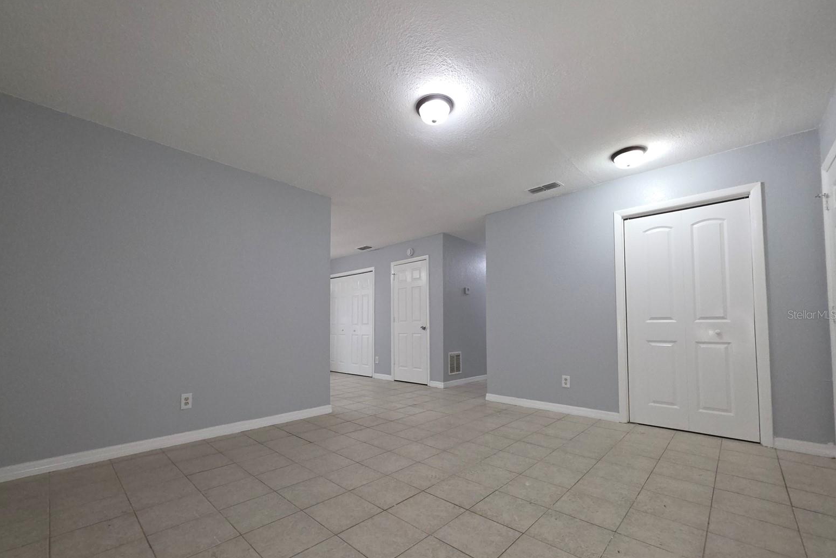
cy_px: 314
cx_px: 406
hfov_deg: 104.2
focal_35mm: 14
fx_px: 325
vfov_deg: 80.8
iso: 250
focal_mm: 2.2
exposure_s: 1/60
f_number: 1.9
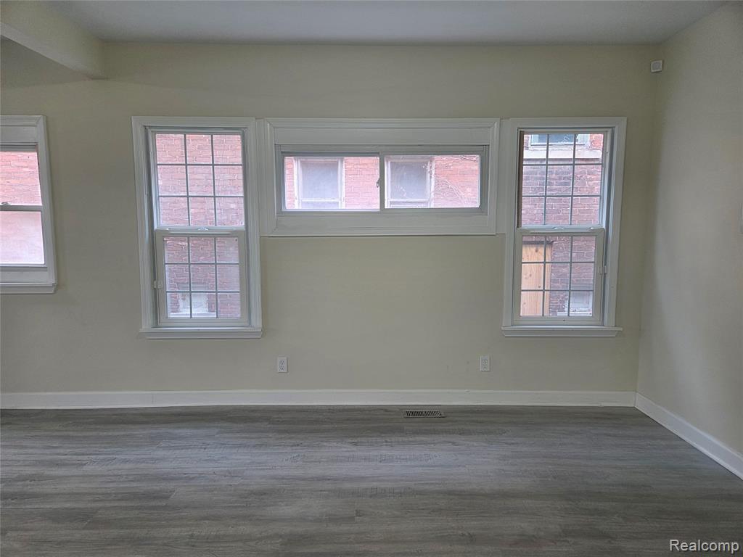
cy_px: 278
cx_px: 372
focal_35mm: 23
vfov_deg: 58.9
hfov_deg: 73.9
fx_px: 494
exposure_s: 1/120
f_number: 1.8
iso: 100
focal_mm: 5.4
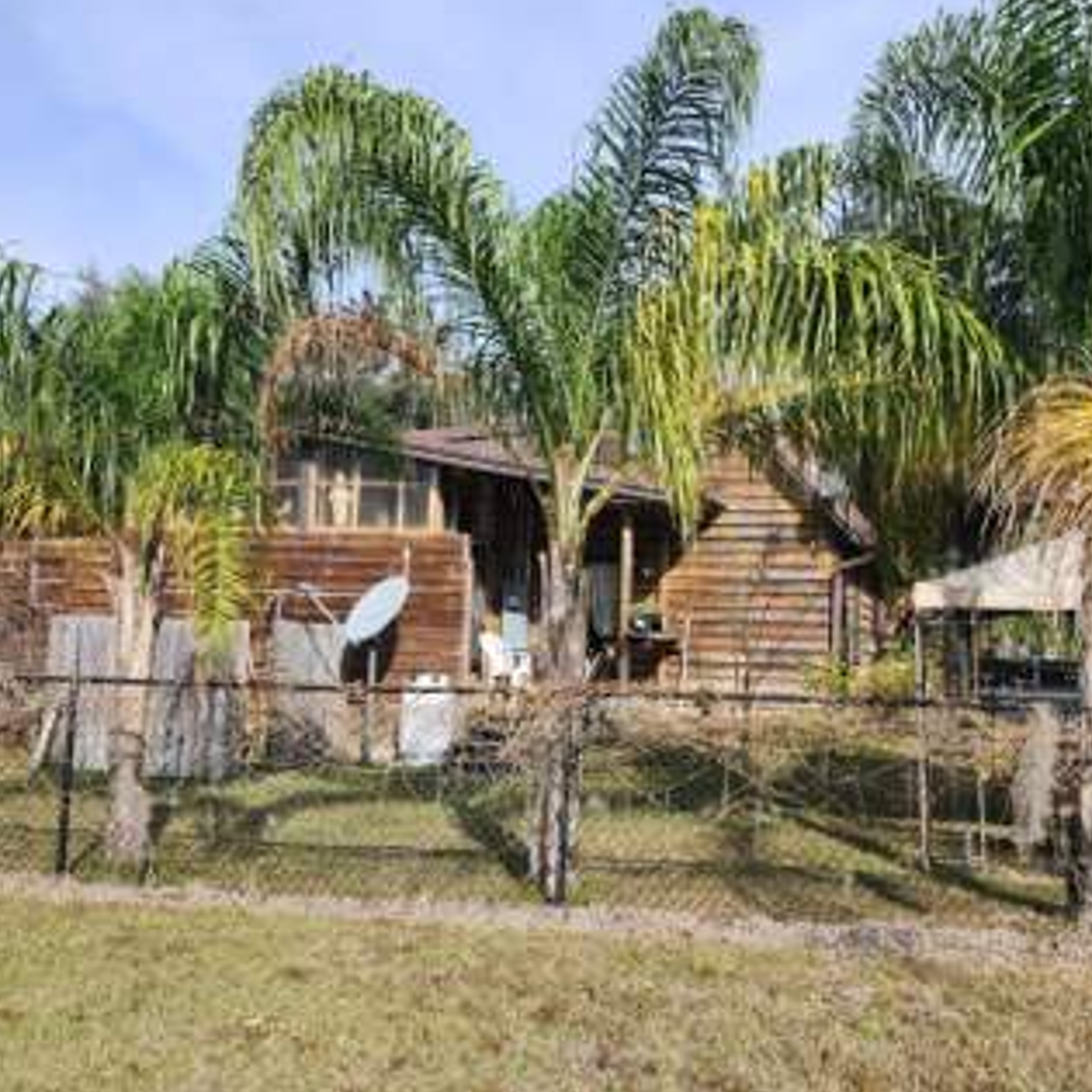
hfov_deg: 51.3
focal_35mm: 31
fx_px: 1106
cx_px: 749
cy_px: 555
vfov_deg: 52.5
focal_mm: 5.54
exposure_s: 1/1058
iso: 25
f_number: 1.8
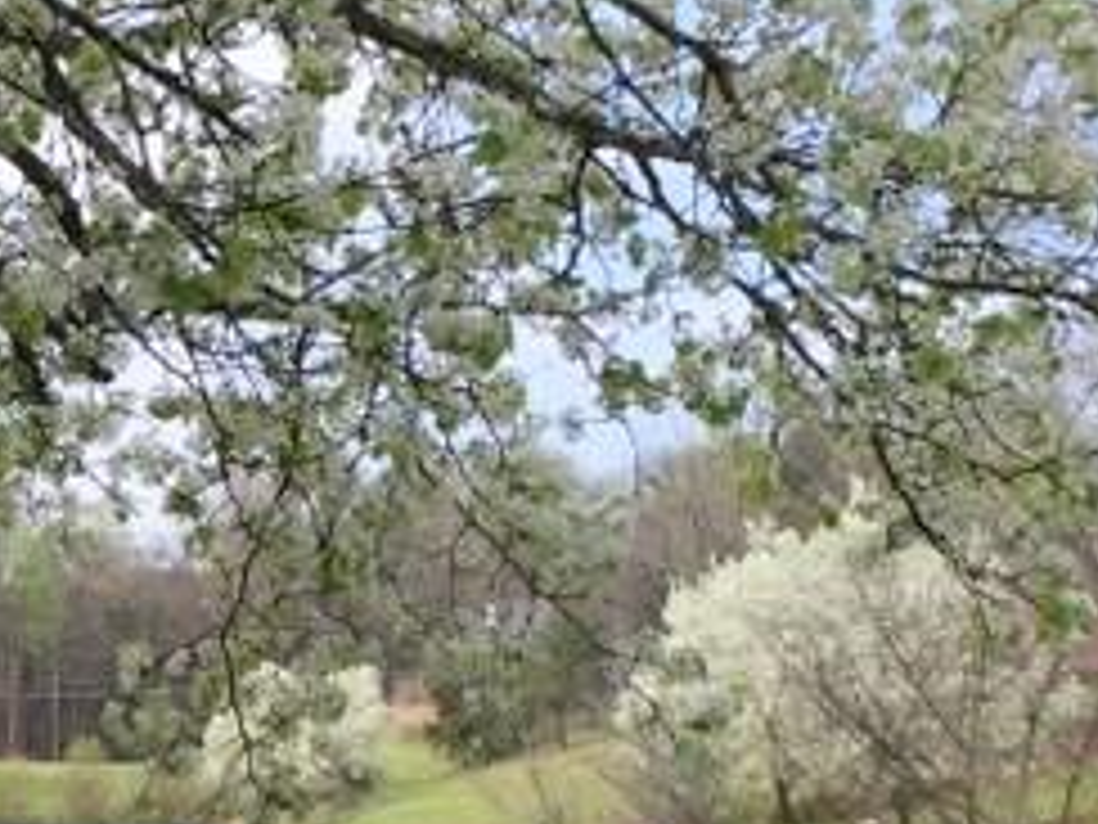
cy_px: 869
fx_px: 3013
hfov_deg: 20.1
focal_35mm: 95
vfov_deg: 15.2
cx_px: 27
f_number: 2.2
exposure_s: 1/1099
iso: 32
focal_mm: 4.15
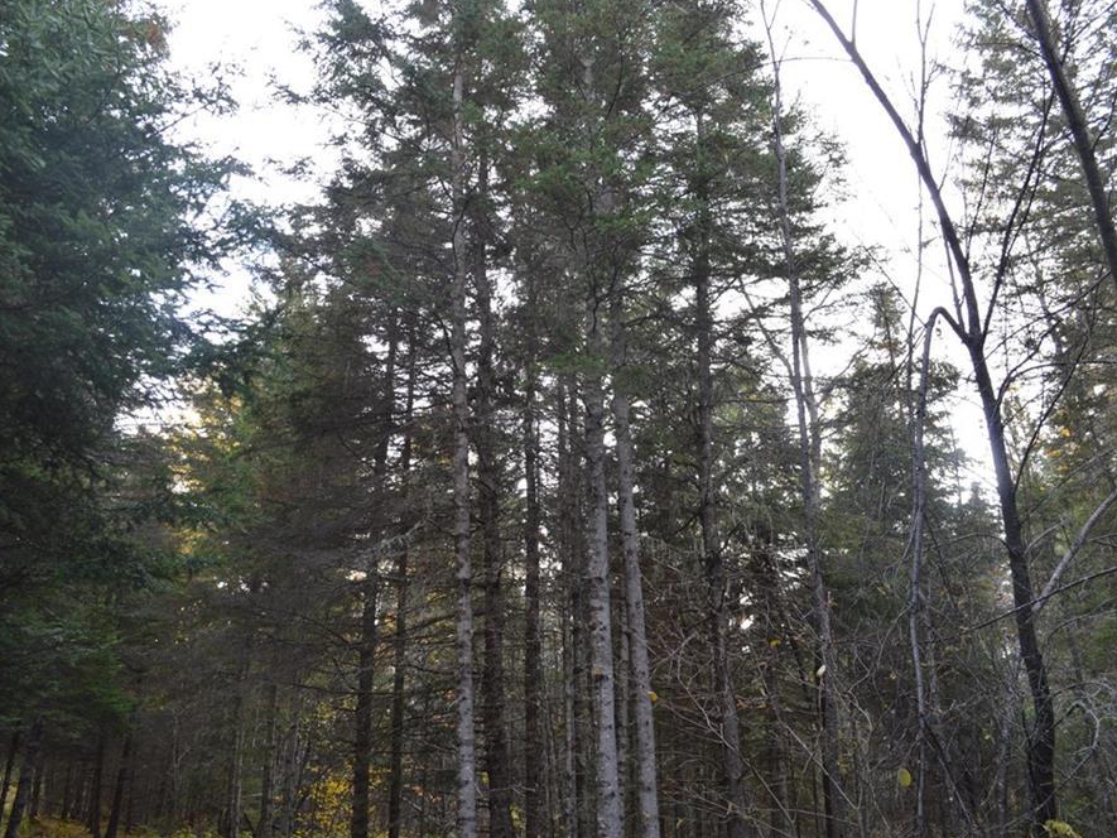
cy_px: 411
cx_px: 535
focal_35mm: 30
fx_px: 968
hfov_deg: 59.9
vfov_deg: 46.8
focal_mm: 18
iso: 220
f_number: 5.6
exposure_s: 1/125
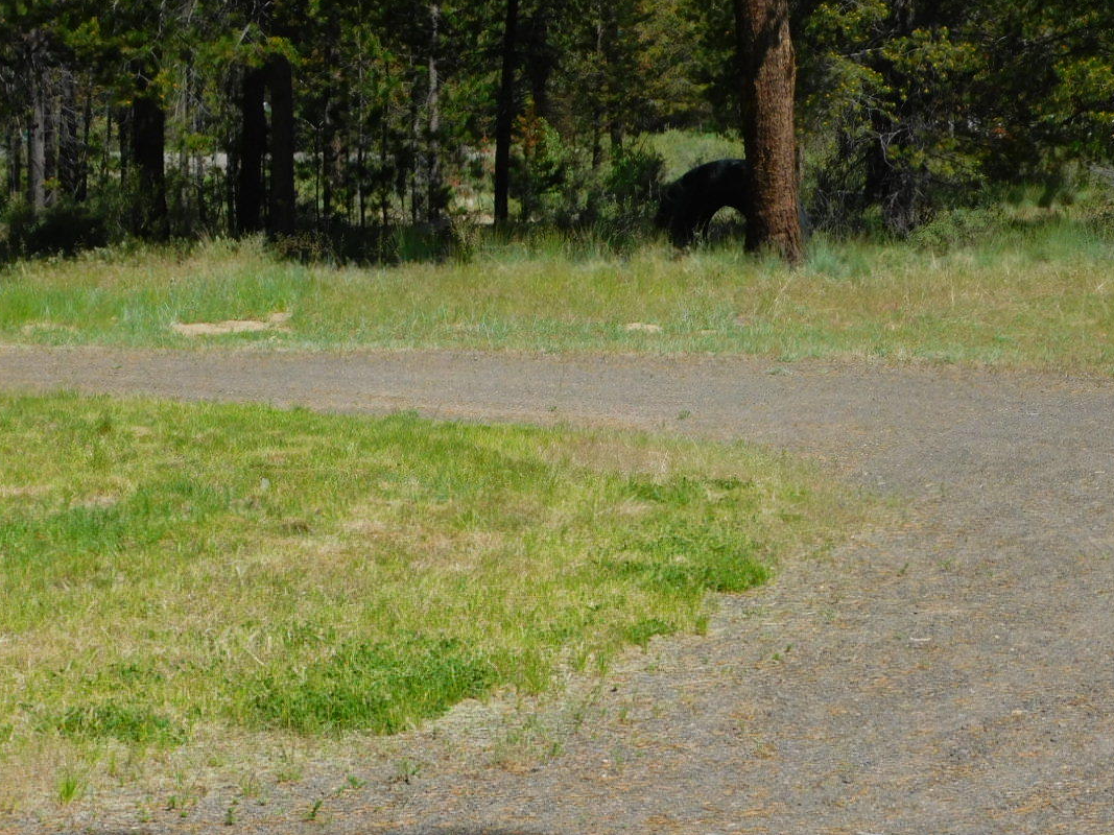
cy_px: 604
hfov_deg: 19.8
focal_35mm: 99
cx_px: 474
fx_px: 3186
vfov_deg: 14.9
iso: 125
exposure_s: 1/1000
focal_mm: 11.7
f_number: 4.2
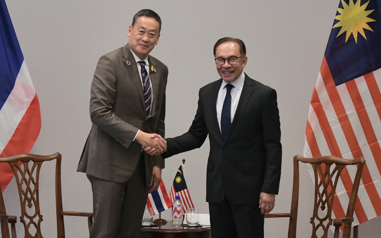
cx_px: 171
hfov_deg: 24.6
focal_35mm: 84
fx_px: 872
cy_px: 108
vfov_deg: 15.5
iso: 4000
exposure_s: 1/200
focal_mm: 70
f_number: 2.8
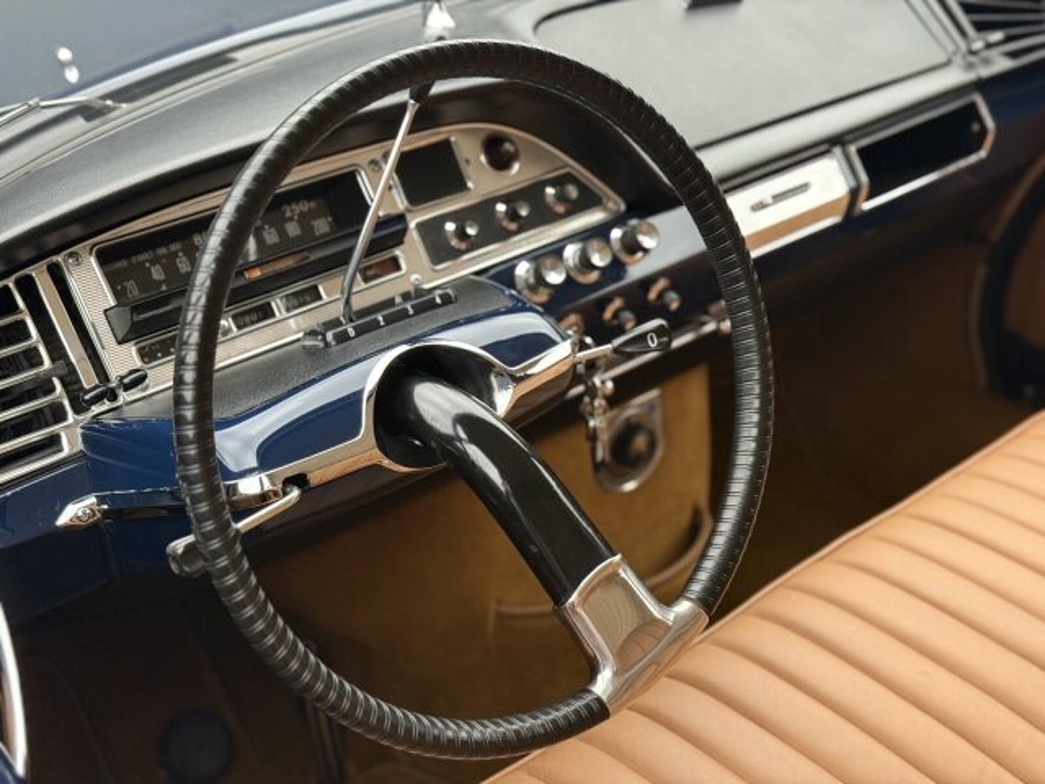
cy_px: 392
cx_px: 522
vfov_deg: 30.3
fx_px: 1449
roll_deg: +3.6
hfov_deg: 39.7
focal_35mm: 48
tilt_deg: -27.8
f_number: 1.78
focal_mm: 6.76
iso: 400
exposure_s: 1/40
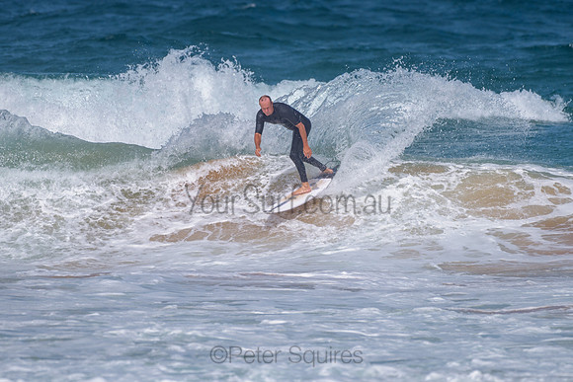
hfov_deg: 3.4
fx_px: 9764
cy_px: 163
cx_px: 299
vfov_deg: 2.2
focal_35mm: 613
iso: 90
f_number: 5.6
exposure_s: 1/2000
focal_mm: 500
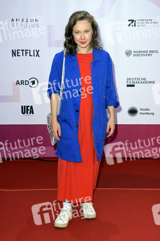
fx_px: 374
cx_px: 80
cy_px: 120
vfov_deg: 35.7
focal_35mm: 56
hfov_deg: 24.2
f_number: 5.6
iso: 400
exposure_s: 1/250
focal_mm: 56
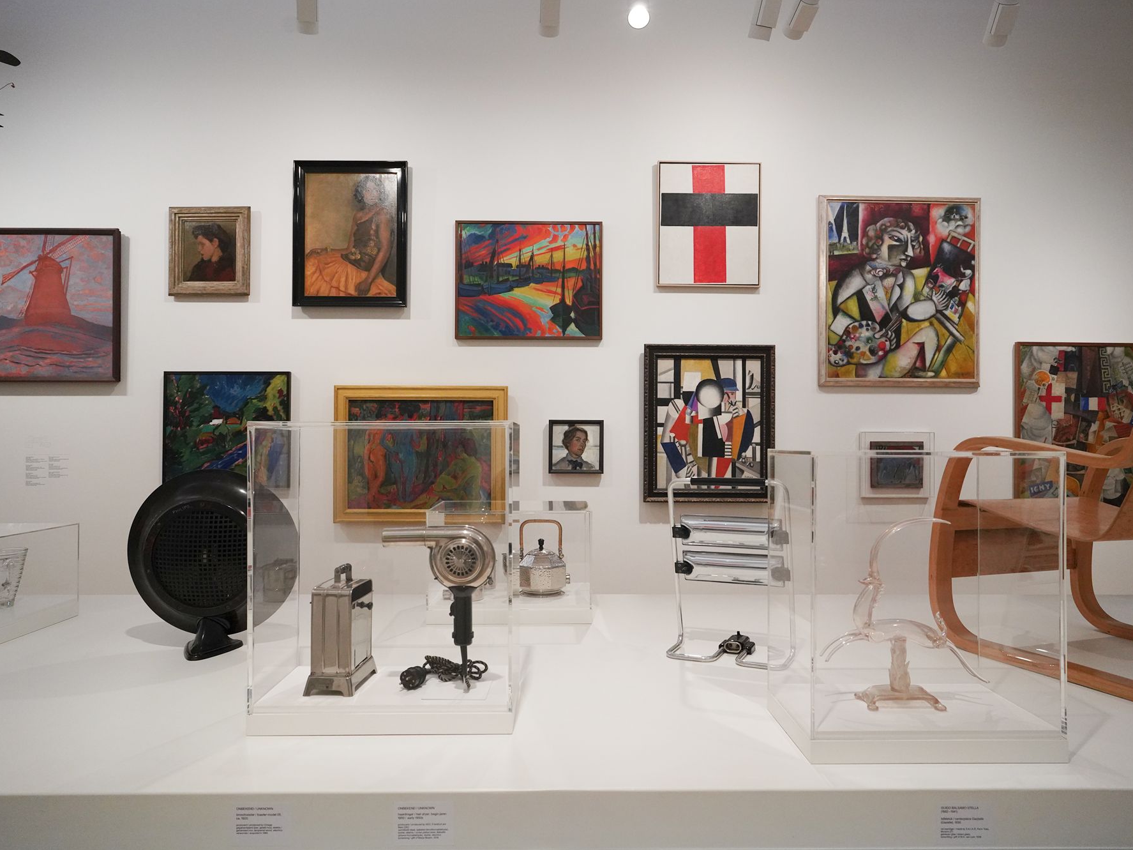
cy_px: 425
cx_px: 574
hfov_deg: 67.3
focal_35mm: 26
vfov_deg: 53.1
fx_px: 851
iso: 3200
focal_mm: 24
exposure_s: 1/80
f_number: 6.3
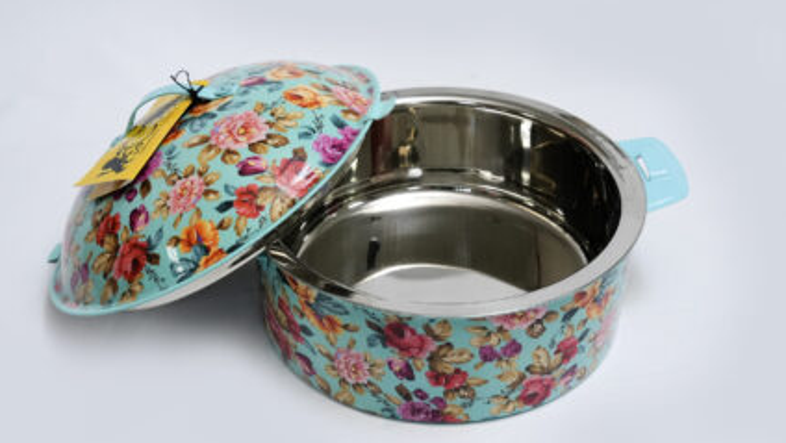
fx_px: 1418
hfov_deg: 31.0
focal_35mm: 68
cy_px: 210
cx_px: 395
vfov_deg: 17.8
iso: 6400
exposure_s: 1/160
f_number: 16
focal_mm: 64
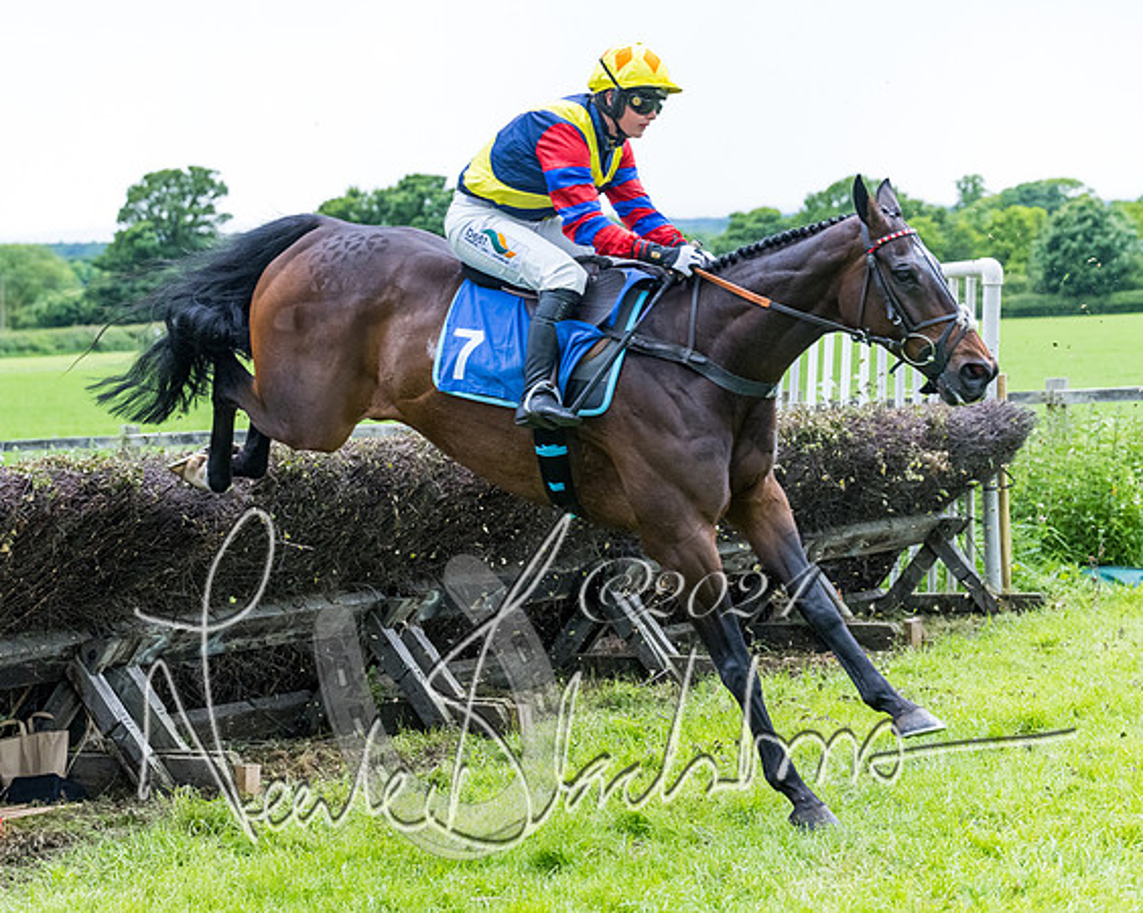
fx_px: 3165
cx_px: 436
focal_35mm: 94
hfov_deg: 20.4
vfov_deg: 16.4
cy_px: 499
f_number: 4
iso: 2000
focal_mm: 70
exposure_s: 1/1600
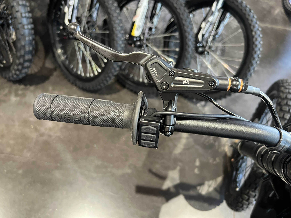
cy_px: 109
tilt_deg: -60.1
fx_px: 219
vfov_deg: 53.1
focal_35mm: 26
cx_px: 146
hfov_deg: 67.3
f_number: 1.5
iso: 320
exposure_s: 1/60
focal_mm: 5.7
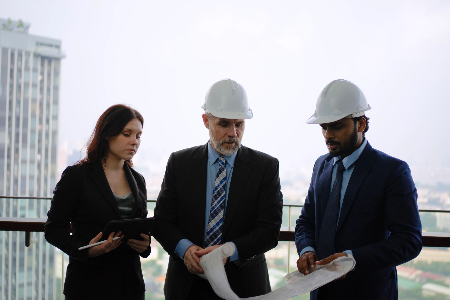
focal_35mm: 45
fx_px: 562
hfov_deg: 43.6
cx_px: 225
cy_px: 150
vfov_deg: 29.9
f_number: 1.8
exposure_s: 1/800
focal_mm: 45
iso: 100
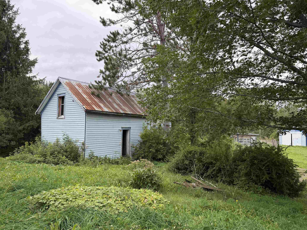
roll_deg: +0.6
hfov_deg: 67.3
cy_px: 116
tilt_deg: +3.4
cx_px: 159
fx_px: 231
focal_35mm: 26
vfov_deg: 53.1
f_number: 1.78
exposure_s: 1/1292
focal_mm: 6.76
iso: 100
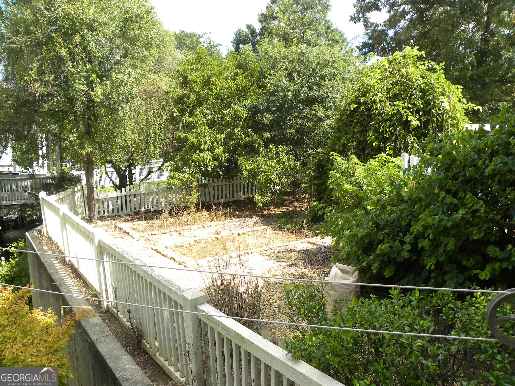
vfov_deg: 53.1
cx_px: 258
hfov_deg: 67.3
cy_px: 193
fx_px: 387
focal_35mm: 26
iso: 64
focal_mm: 4.6
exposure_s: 1/118
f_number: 4.5
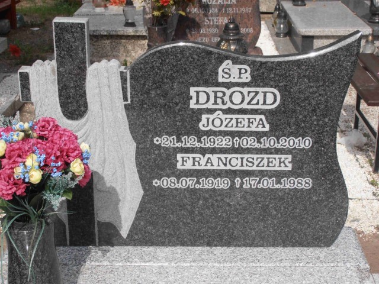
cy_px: 142
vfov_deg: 21.3
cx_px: 190
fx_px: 755
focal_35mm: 69
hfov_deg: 28.2
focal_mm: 12.29
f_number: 4.8
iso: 80
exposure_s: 1/500
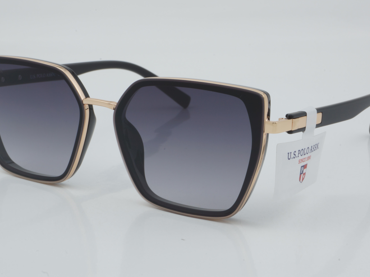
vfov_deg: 18.0
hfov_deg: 23.8
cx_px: 178
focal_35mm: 82
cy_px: 138
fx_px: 876
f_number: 29
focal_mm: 50
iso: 100
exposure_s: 1/4
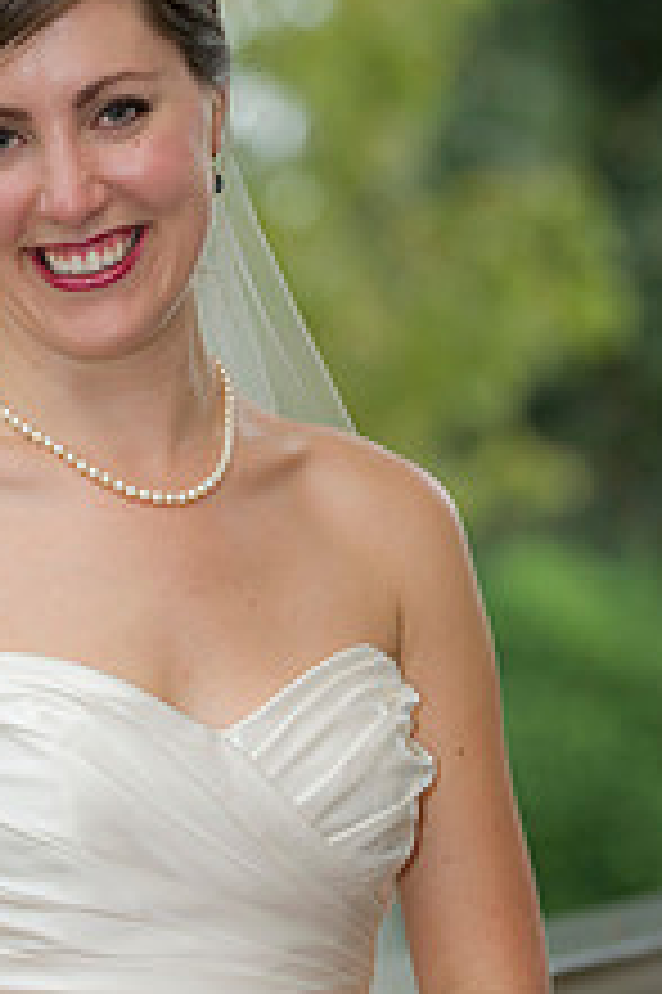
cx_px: 142
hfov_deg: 6.1
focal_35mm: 224
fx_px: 6188
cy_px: 513
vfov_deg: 9.2
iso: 250
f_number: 2.8
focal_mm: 110
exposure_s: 1/125
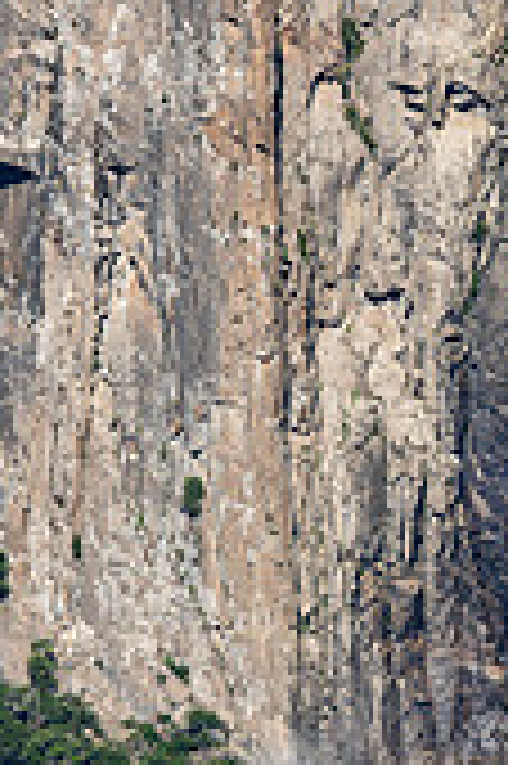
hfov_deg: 1.6
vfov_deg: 2.4
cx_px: 566
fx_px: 17942
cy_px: 518
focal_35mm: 846
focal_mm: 320
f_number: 11
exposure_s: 1/100
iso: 64
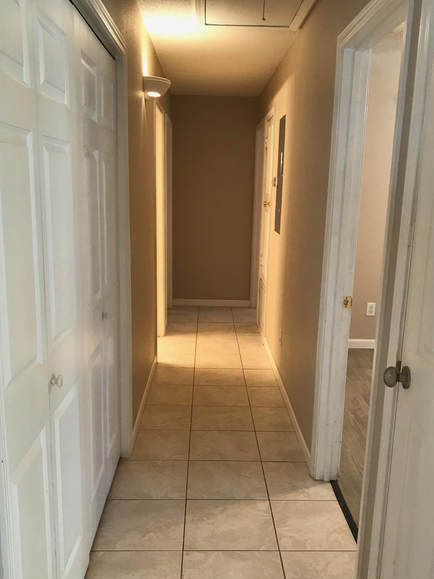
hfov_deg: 41.8
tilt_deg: -12.3
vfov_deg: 53.9
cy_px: 320
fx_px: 568
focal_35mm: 34
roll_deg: -2.3
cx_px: 216
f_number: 1.8
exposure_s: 1/17
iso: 40
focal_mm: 3.99
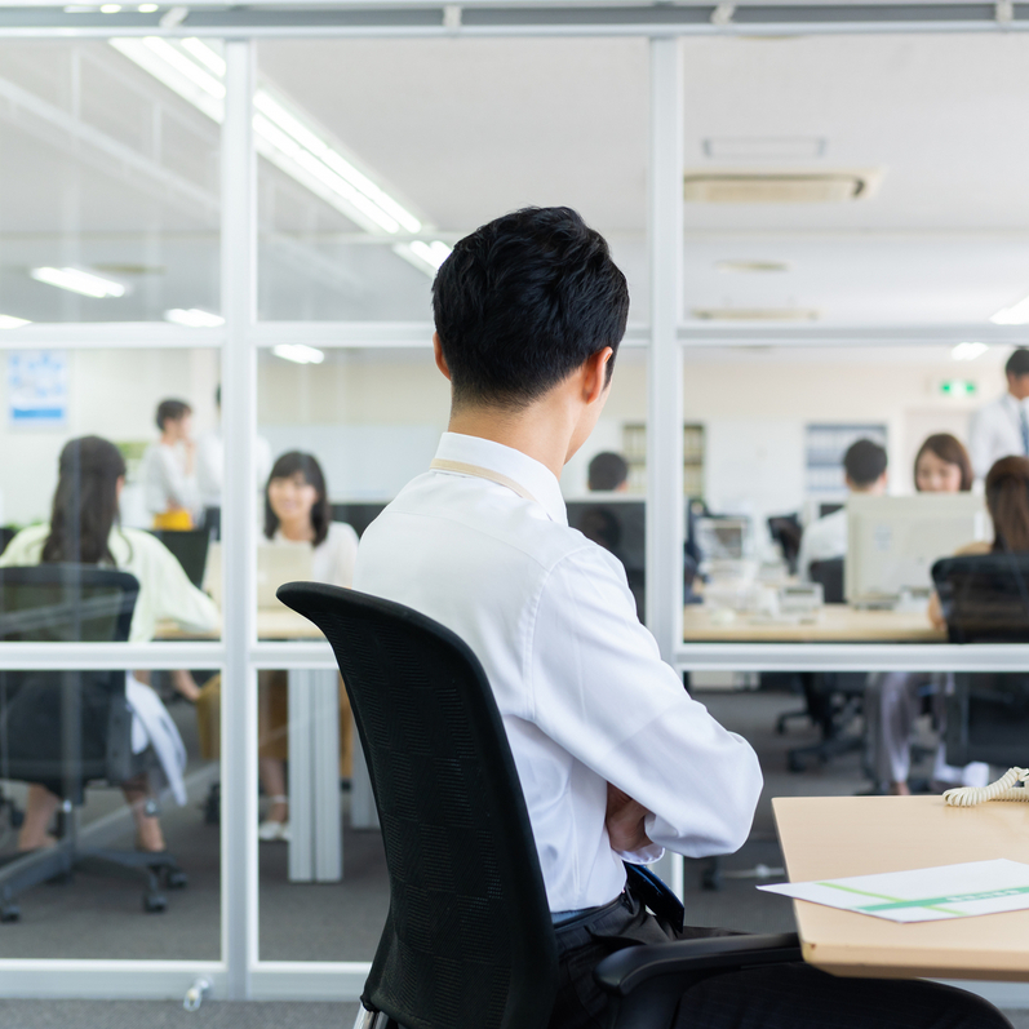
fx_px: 2152
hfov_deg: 26.8
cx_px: 661
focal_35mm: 64
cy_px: 514
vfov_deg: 26.9
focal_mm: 50
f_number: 3.5
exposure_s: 1/160
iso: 500
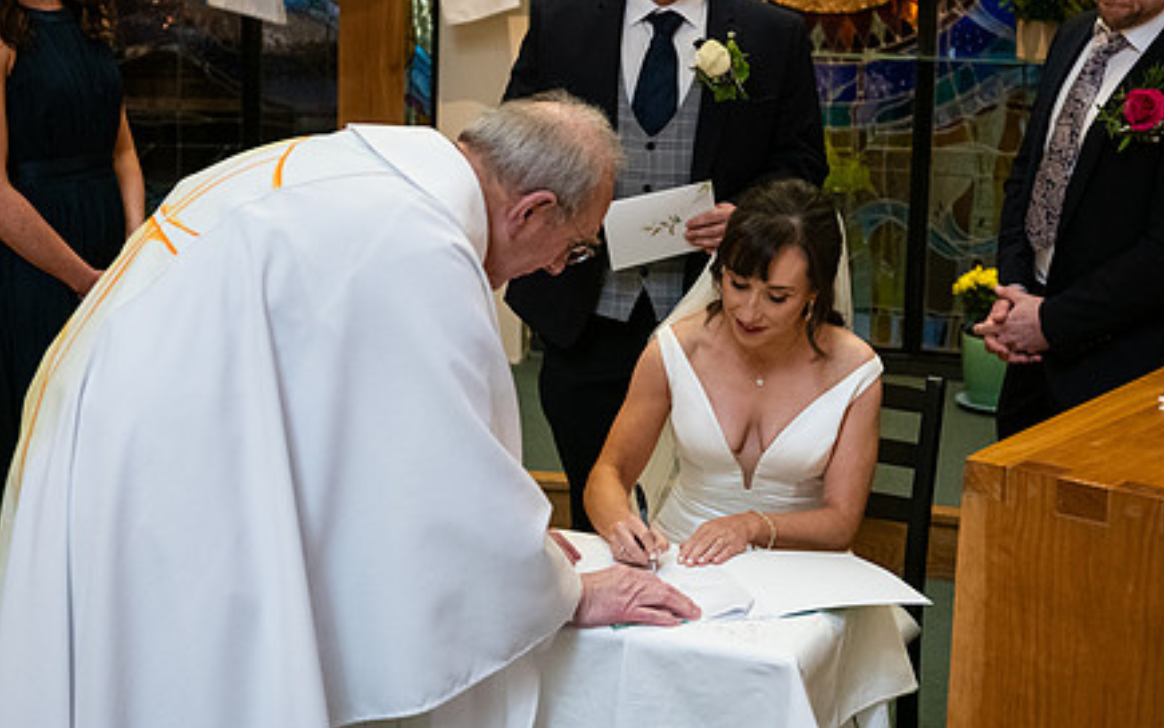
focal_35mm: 68
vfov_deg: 19.1
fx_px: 2157
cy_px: 226
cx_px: 602
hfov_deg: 30.2
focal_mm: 50
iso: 1600
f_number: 3.5
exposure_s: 1/160
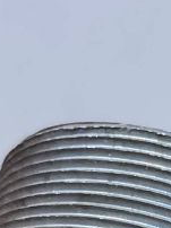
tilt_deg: -55.2
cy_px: 766
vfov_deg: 7.8
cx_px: 100
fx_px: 1360
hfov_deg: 7.2
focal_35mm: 206
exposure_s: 1/100
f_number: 1.6
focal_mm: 4.2
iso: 64
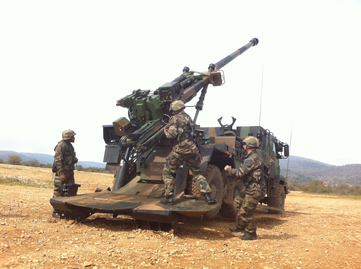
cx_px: 180
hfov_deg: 52.7
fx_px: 364
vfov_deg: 40.6
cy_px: 134
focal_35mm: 35
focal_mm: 3.85
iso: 80
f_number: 2.8
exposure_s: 1/815
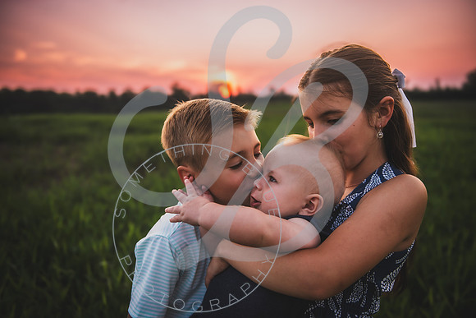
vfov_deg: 41.1
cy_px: 159
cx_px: 238
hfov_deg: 58.7
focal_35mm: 32
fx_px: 423
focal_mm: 32
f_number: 2.8
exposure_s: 1/1000
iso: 200
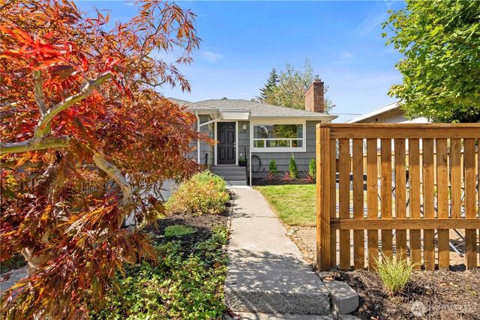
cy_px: 160
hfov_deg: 91.6
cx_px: 240
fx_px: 233
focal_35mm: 18
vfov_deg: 68.9
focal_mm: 17.5
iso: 200
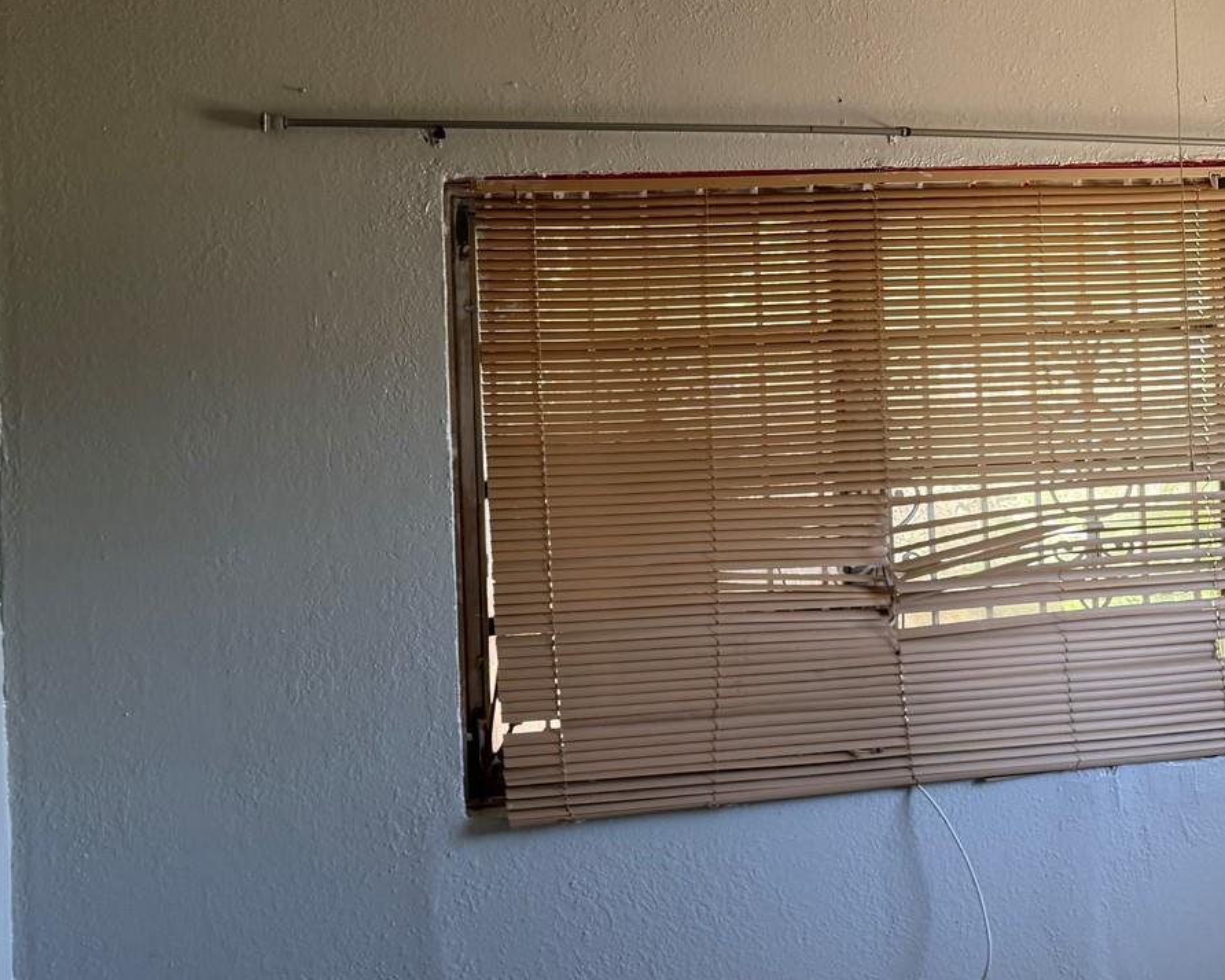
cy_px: 310
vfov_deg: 35.3
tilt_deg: -4.8
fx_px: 1523
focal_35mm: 42
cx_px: 475
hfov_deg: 43.5
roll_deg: -0.2
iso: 200
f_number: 1.78
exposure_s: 1/70
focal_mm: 6.76
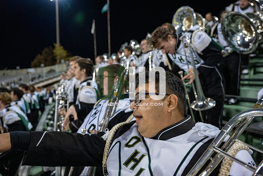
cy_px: 88
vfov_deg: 51.3
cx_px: 132
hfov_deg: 71.5
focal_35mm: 25
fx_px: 183
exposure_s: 1/500
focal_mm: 25
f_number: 3.2
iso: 2000
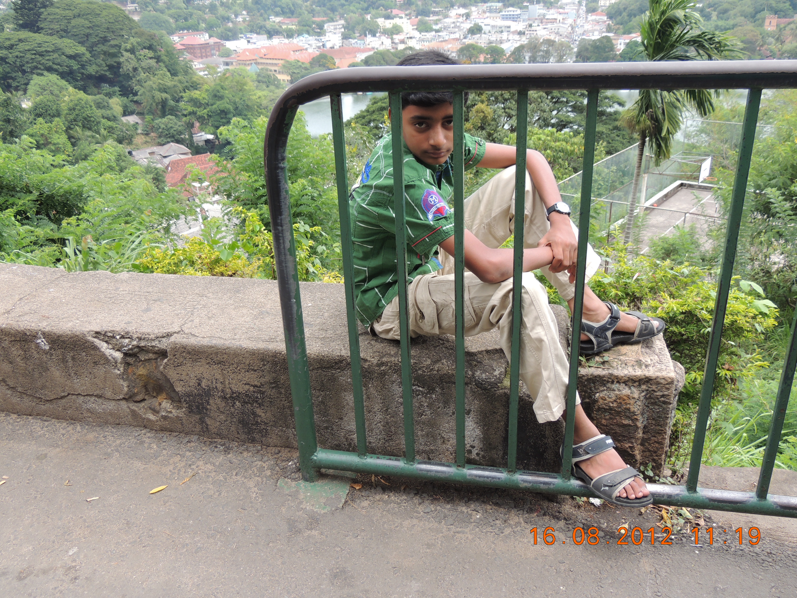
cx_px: 398
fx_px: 691
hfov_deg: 60.0
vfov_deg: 46.8
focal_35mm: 30
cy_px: 299
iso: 100
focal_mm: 5.3
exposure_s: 1/320
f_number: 3.1
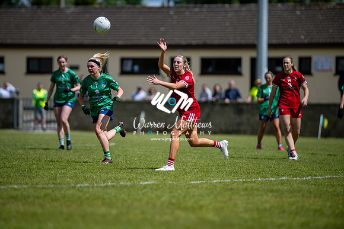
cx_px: 172
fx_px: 2867
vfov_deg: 4.6
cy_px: 114
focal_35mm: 300
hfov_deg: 6.9
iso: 180
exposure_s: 1/6400
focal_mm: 300
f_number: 2.8
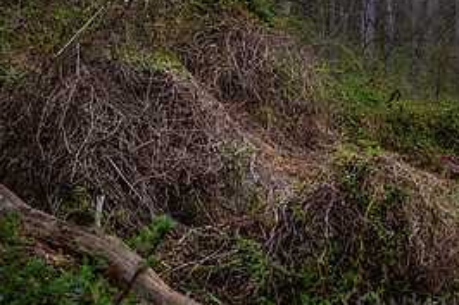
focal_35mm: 133
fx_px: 1695
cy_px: 19
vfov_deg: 10.2
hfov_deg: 15.1
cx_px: 471
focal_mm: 61
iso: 250
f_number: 7.1
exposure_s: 1/400
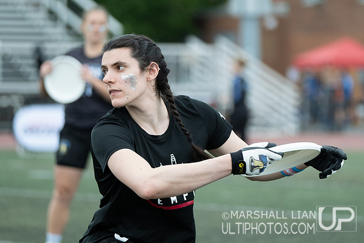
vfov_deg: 4.3
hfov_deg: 6.5
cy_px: 81
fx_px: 3219
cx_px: 213
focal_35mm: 318
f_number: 2.8
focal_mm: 140
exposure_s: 1/1000
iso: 320
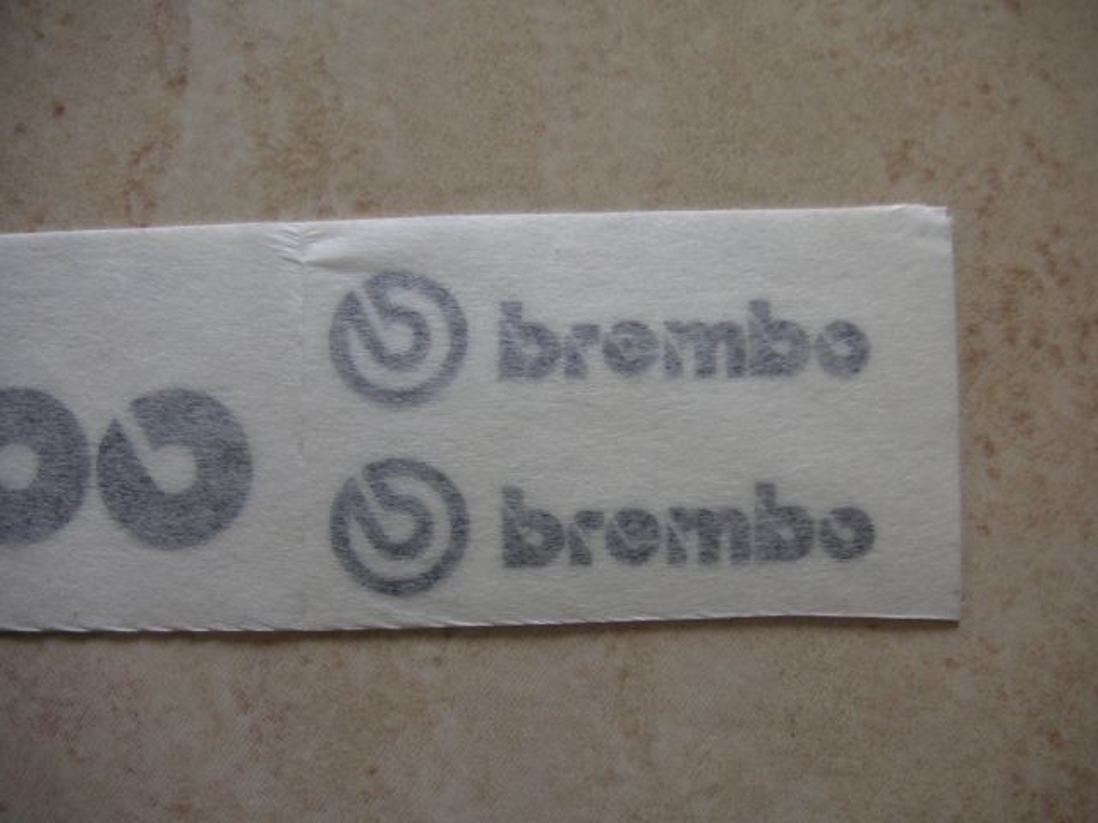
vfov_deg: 38.7
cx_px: 549
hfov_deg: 50.1
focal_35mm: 37
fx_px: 1174
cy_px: 412
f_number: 2.8
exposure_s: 1/45
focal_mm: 6.1
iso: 80
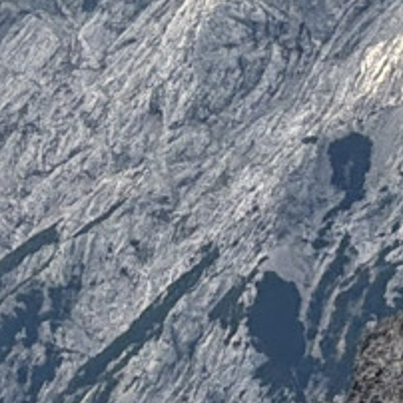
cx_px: 533
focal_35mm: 874
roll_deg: -1.8
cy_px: 221
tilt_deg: -3.8
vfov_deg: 2.0
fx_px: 11512
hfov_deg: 2.0
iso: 50
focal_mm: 16.89
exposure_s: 1/479
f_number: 2.8
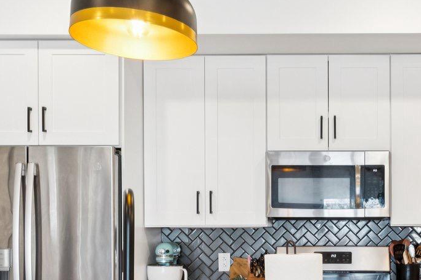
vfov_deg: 29.1
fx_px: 526
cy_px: 230
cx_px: 334
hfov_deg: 41.8
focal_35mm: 45
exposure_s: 1/10
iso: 250
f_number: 8
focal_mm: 10
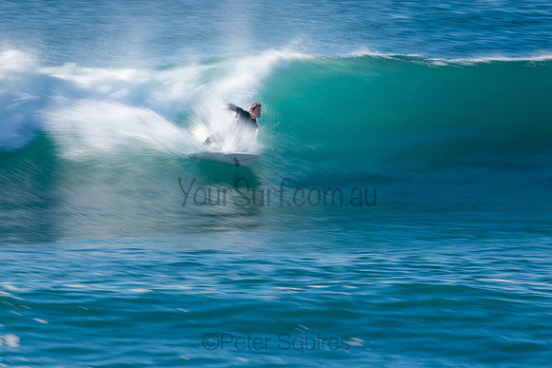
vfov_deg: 1.8
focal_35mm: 750
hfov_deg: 2.7
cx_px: 276
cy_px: 184
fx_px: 11502
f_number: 22
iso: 100
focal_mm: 500
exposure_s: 1/25
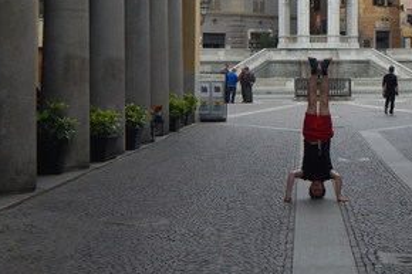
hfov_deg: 22.1
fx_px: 1029
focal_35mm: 90
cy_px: 26
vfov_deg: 15.0
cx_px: 366
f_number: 4.1
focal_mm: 8.4
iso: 125
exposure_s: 1/320
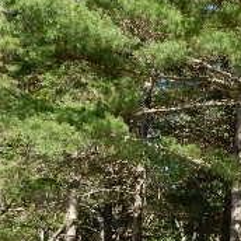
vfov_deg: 20.7
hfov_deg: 20.1
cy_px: 212
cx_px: 268
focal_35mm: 82
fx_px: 646
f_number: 3.7
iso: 125
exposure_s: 1/500
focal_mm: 4.5
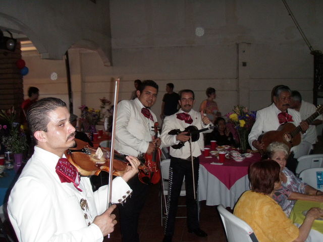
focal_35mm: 38
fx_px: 355
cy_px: 121
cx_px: 162
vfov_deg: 37.7
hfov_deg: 49.0
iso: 250
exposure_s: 1/30
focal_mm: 6.7
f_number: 3.5
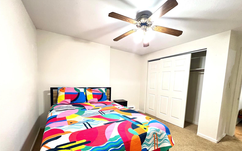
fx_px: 92
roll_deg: -2.2
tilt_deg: -5.9
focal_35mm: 14
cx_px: 122
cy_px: 91
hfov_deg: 105.3
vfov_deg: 77.6
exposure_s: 1/60
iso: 400
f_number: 1.8
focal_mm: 1.57
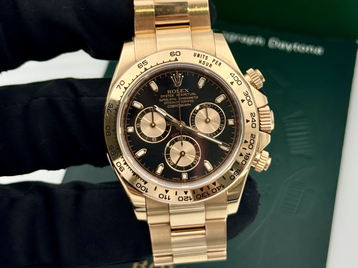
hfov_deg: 39.7
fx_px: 496
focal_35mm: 48
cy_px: 134
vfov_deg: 30.3
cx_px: 179
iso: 64
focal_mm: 6.76
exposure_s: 1/211
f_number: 1.78
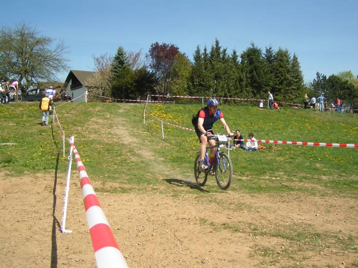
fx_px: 393
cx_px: 179
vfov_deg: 37.7
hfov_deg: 49.0
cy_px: 134
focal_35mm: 38
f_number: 2.8
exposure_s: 1/1000
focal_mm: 5.8
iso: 50
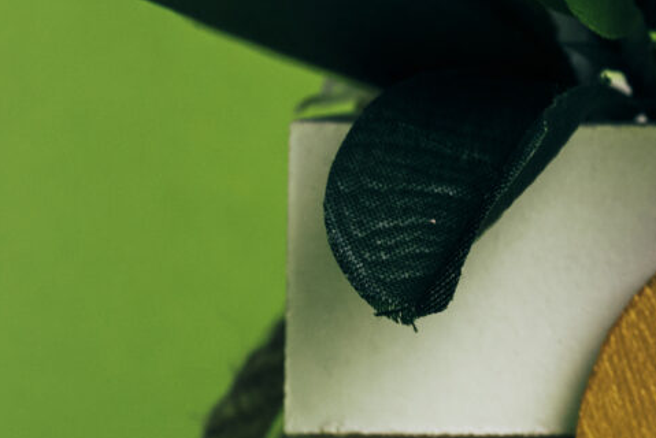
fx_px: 3409
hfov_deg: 9.5
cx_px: 1706
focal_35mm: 187
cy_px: 40
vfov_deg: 7.3
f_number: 8
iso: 200
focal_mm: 35
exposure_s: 1/200
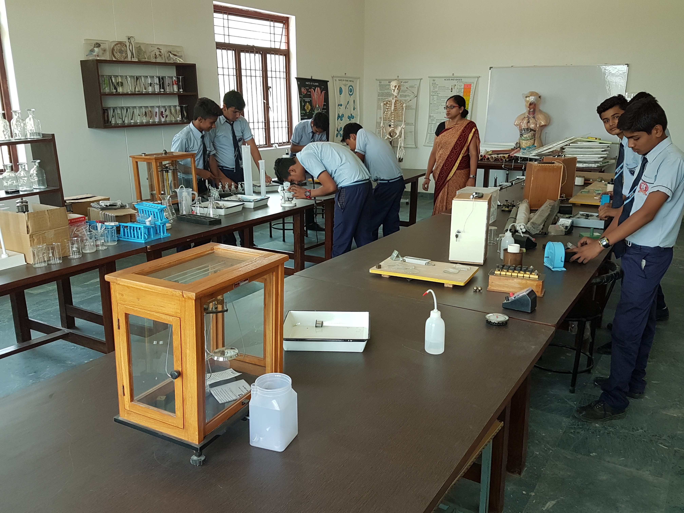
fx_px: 514
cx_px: 342
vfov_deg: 53.1
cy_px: 256
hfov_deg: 67.3
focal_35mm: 26
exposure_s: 1/50
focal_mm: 4.2
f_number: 1.7
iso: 80
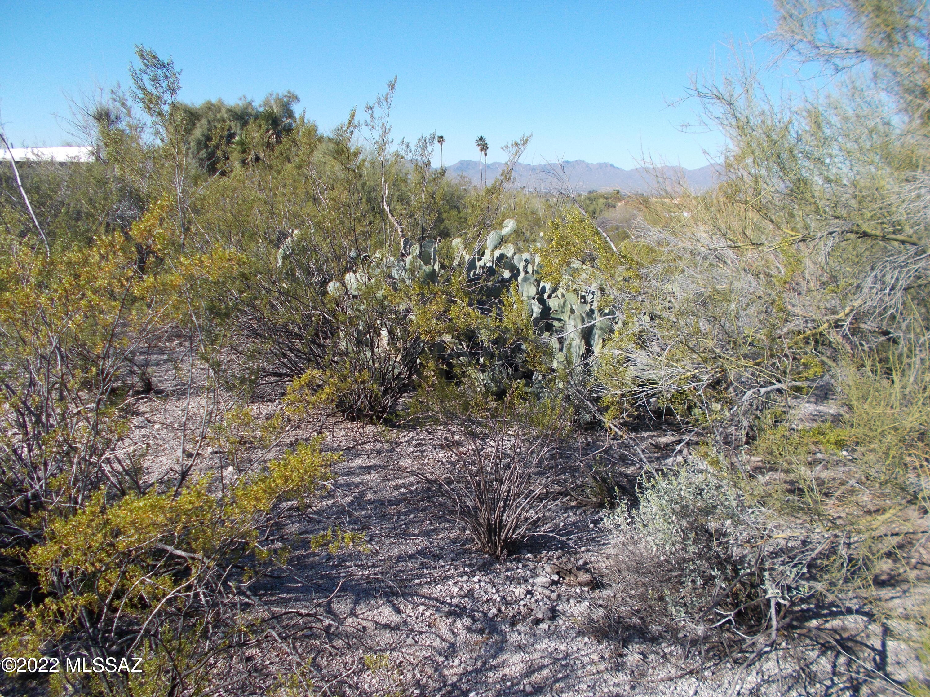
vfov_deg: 53.1
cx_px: 465
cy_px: 348
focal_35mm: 26
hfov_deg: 67.3
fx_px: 699
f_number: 8
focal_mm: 4.6
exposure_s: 1/125
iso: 80
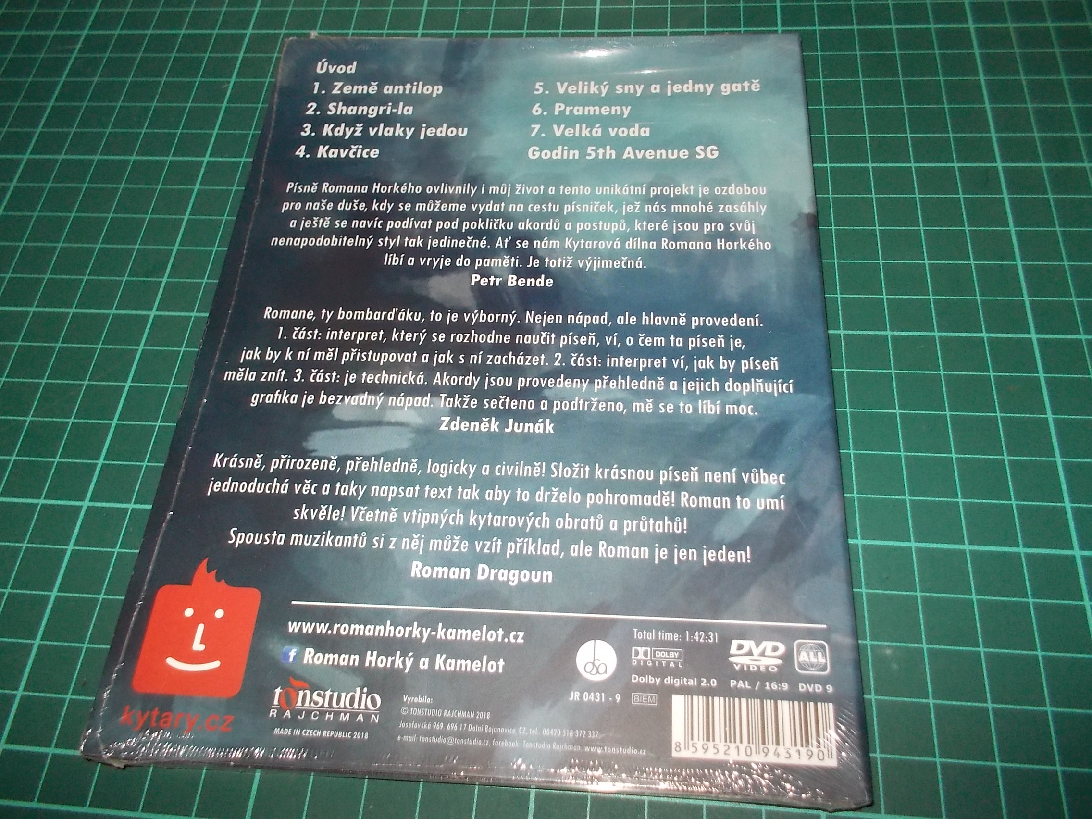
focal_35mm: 29
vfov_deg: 48.2
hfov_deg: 61.7
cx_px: 546
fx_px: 915
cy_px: 410
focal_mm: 4.1
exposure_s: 1/30
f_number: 3.3
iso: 200
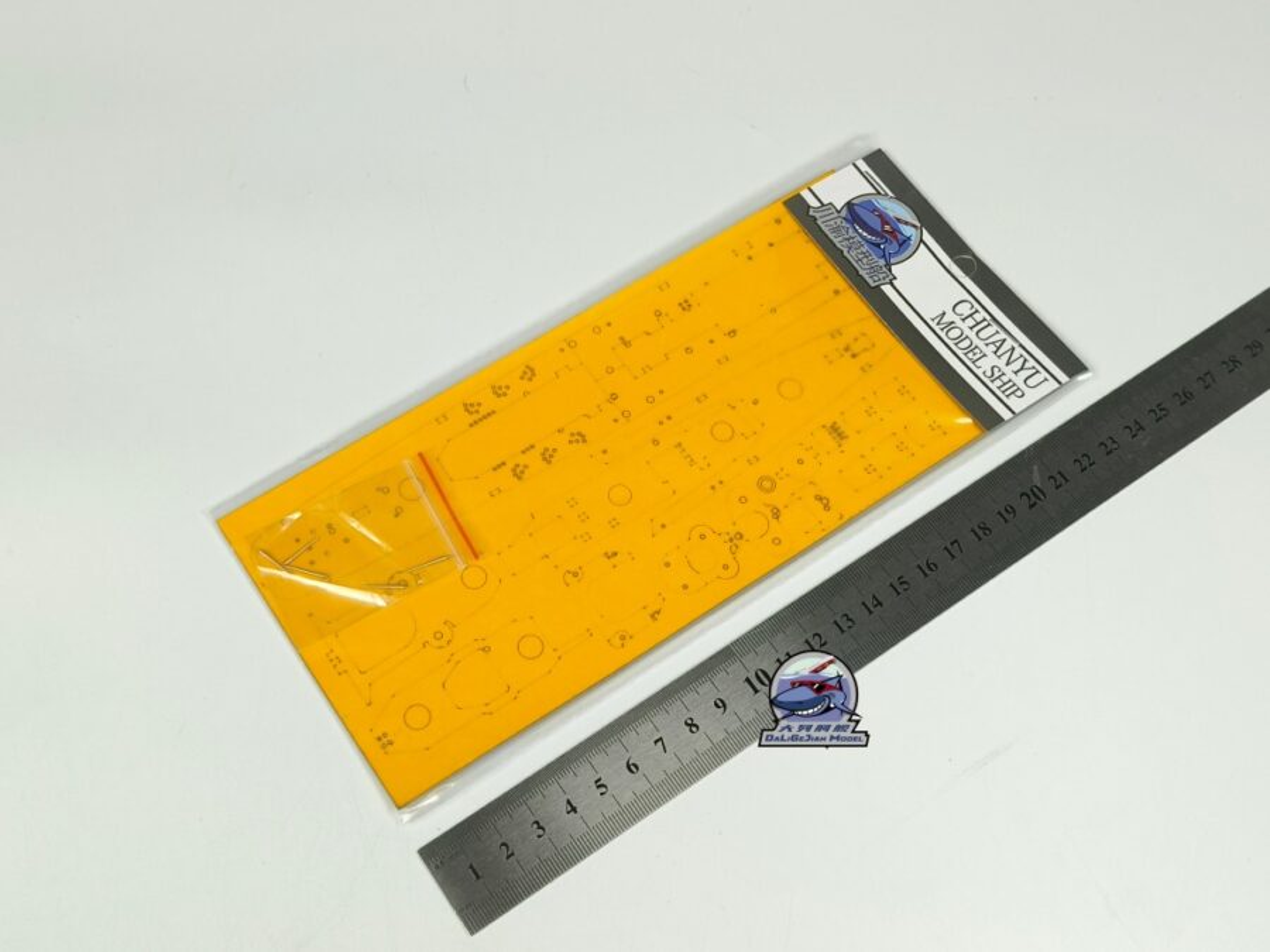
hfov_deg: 45.8
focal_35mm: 41
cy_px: 476
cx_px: 635
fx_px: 1504
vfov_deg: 35.1
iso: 229
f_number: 1.75
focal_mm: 5.5
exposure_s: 1/100
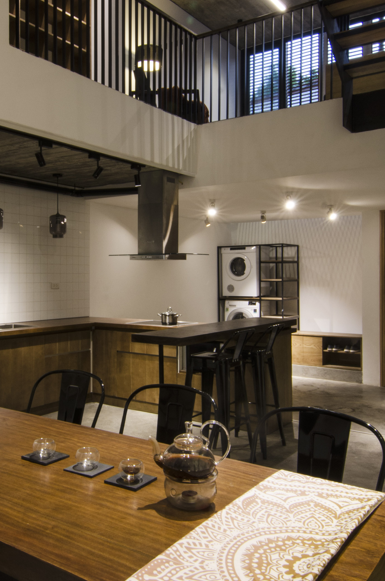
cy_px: 284
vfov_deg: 58.9
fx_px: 515
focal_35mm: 32
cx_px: 125
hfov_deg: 40.4
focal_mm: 11
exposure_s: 2
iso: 100
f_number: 18
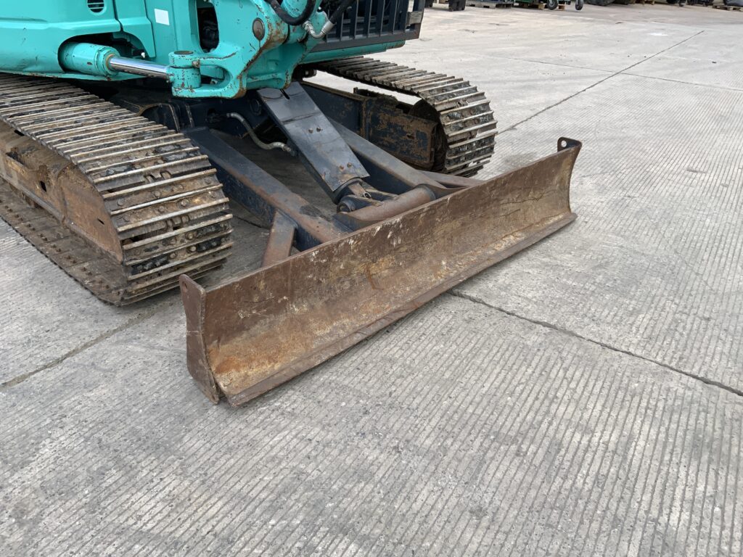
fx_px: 622
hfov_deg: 61.7
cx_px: 372
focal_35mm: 29
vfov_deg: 48.2
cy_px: 278
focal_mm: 3
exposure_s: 1/574
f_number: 1.8
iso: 16
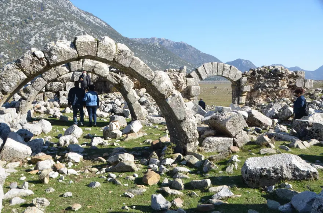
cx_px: 162
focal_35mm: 33
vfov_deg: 39.8
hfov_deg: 57.3
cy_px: 106
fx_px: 295
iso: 180
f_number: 8
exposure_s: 1/250
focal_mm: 22
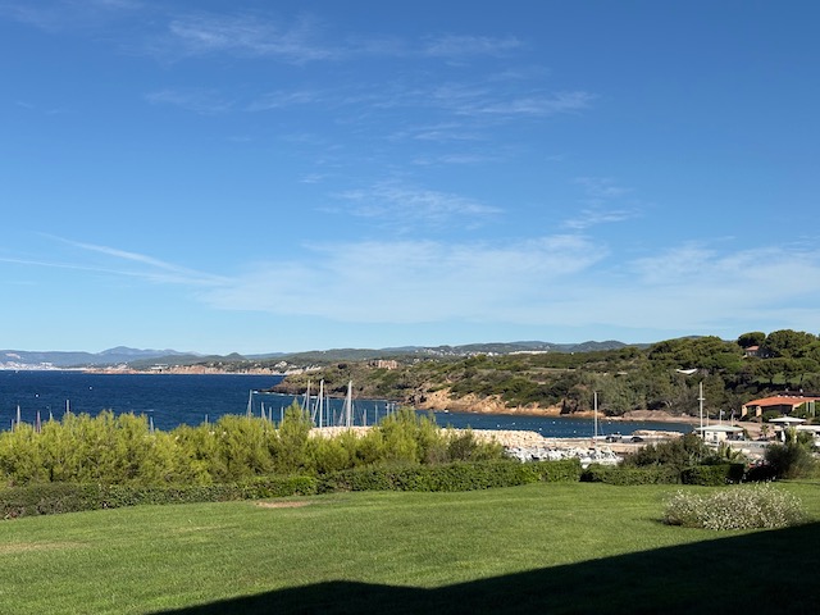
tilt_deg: +3.9
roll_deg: +0.1
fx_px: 1232
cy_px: 308
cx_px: 410
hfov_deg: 36.8
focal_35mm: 52
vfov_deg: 28.0
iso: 32
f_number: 1.6
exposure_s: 1/4630
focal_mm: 5.96
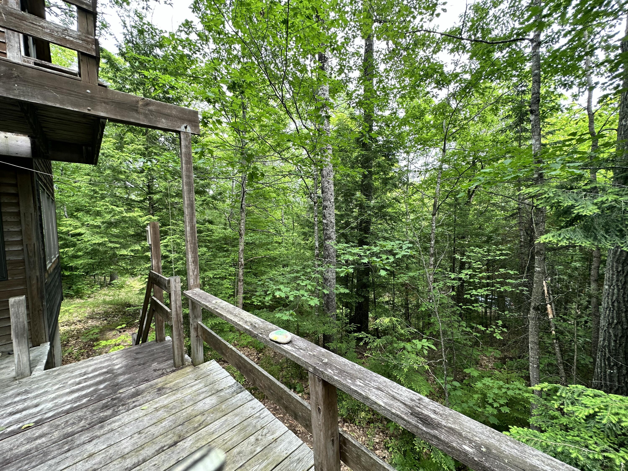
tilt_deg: -3.0
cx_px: 314
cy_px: 236
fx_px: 254
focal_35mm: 14
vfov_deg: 85.7
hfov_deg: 102.1
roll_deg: +1.8
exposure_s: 1/99
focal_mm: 2.22
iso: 64
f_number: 2.2
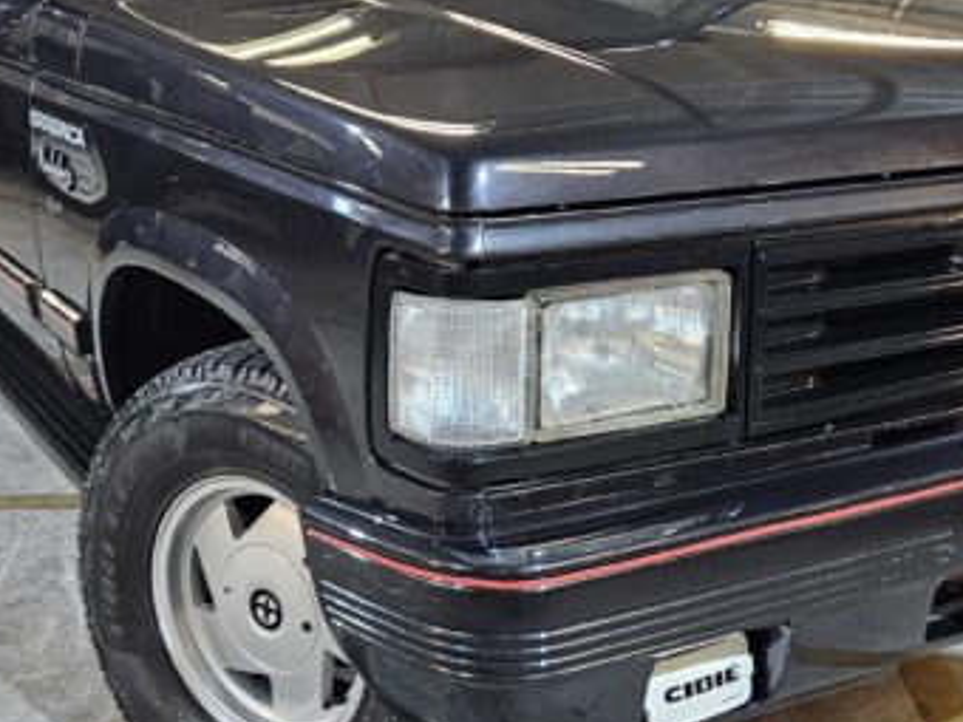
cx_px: 518
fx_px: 1447
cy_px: 354
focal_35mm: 52
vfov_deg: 28.0
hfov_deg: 36.8
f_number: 1.8
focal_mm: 5.4
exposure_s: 1/120
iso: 800
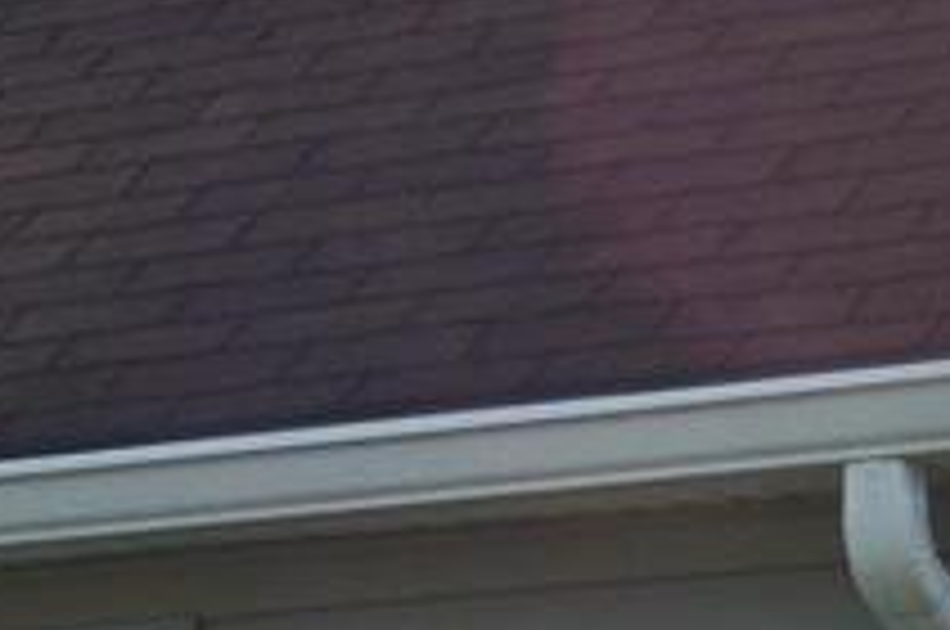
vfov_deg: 4.3
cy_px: 821
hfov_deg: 6.4
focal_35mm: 317
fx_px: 8363
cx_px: -320
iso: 400
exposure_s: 1/400
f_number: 11
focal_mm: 31
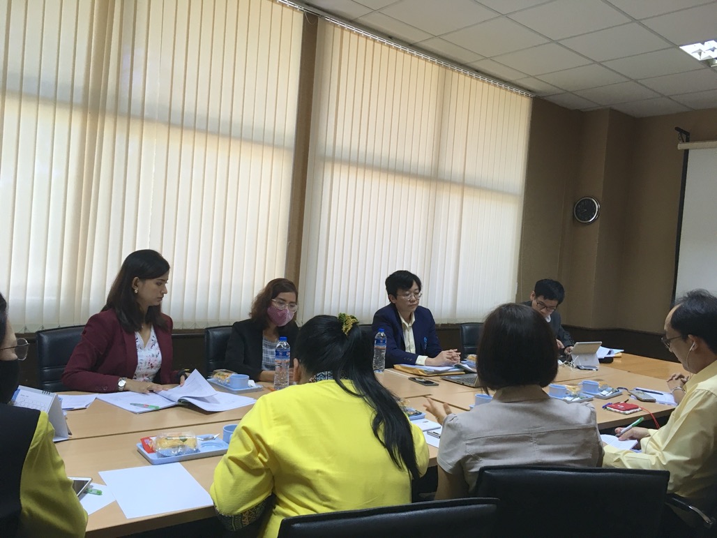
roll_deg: -4.0
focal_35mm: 29
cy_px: 269
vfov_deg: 48.2
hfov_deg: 61.7
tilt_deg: -3.0
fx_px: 601
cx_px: 358
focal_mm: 4.15
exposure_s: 1/33
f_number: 2.2
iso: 80
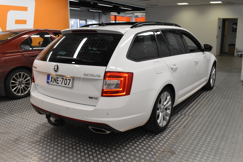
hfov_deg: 57.2
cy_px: 81
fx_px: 223
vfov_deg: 40.0
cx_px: 122
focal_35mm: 33
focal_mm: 22
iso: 4000
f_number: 9
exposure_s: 1/200
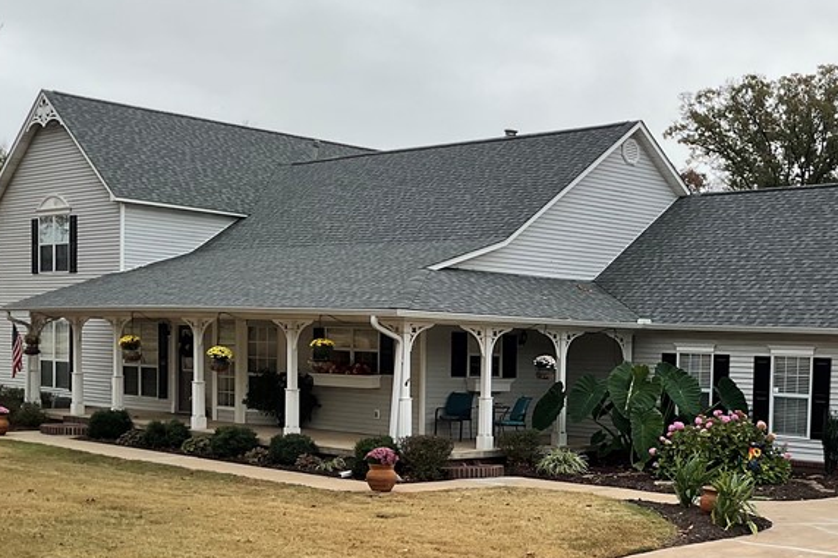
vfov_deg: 24.6
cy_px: 448
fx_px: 1257
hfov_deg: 35.5
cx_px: 687
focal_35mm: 54
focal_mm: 3
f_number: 1.8
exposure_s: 1/372
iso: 16
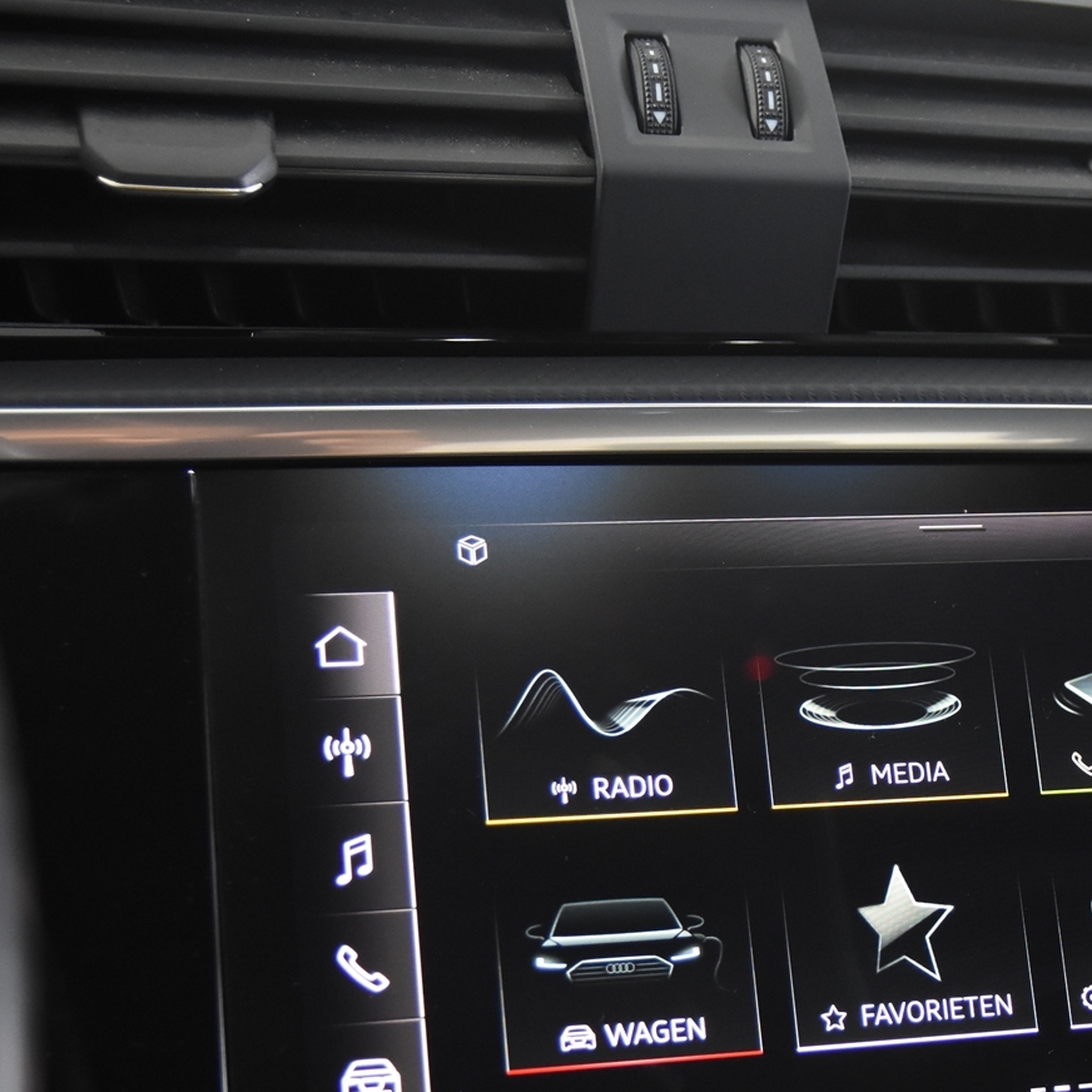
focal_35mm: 73
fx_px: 2605
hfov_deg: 23.2
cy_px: 776
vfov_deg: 23.5
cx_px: 912
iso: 2000
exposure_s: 1/40
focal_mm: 26
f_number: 3.2
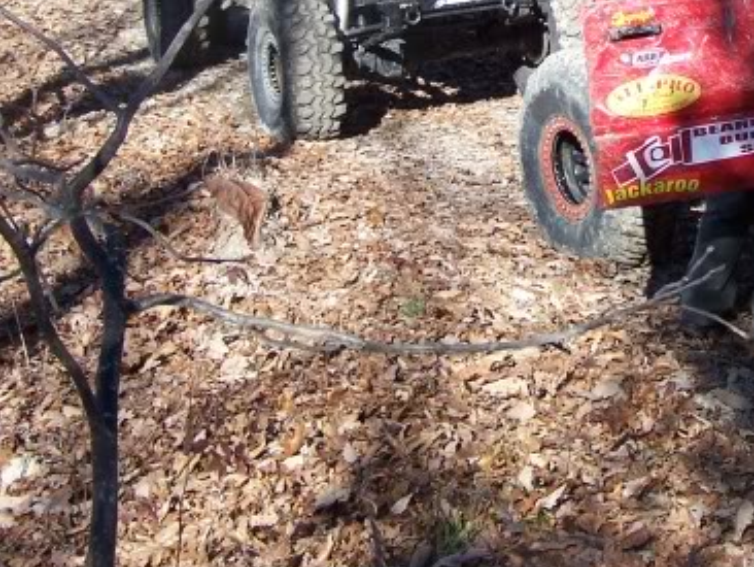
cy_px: -14
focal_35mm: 83
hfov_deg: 23.1
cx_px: 622
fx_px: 1809
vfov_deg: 17.3
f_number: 2.8
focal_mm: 6.3
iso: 80
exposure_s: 1/500
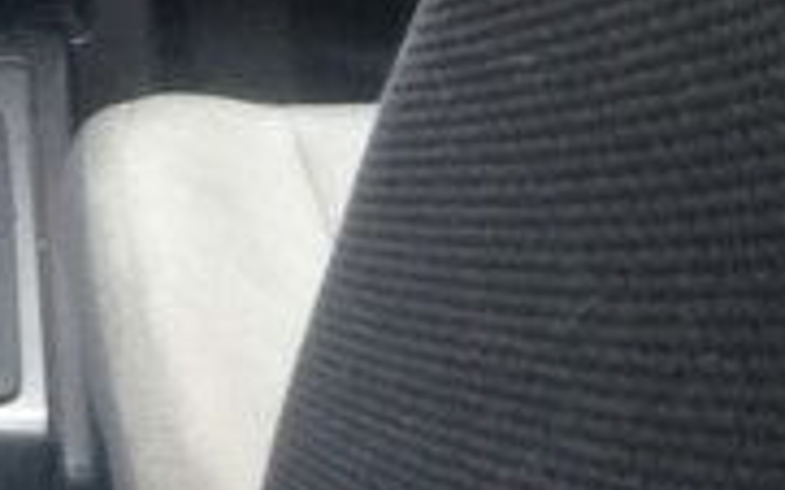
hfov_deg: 15.8
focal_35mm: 120
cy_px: -423
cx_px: -442
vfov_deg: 10.2
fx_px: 2566
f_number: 2.2
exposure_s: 1/33
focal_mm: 3.3
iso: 160
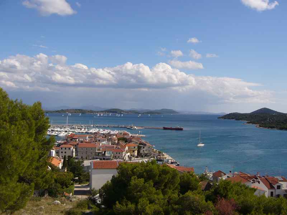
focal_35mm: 35
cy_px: 108
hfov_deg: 52.6
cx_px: 144
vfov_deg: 40.7
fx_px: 290
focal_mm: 5.8
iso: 80
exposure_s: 1/500
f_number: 5.6
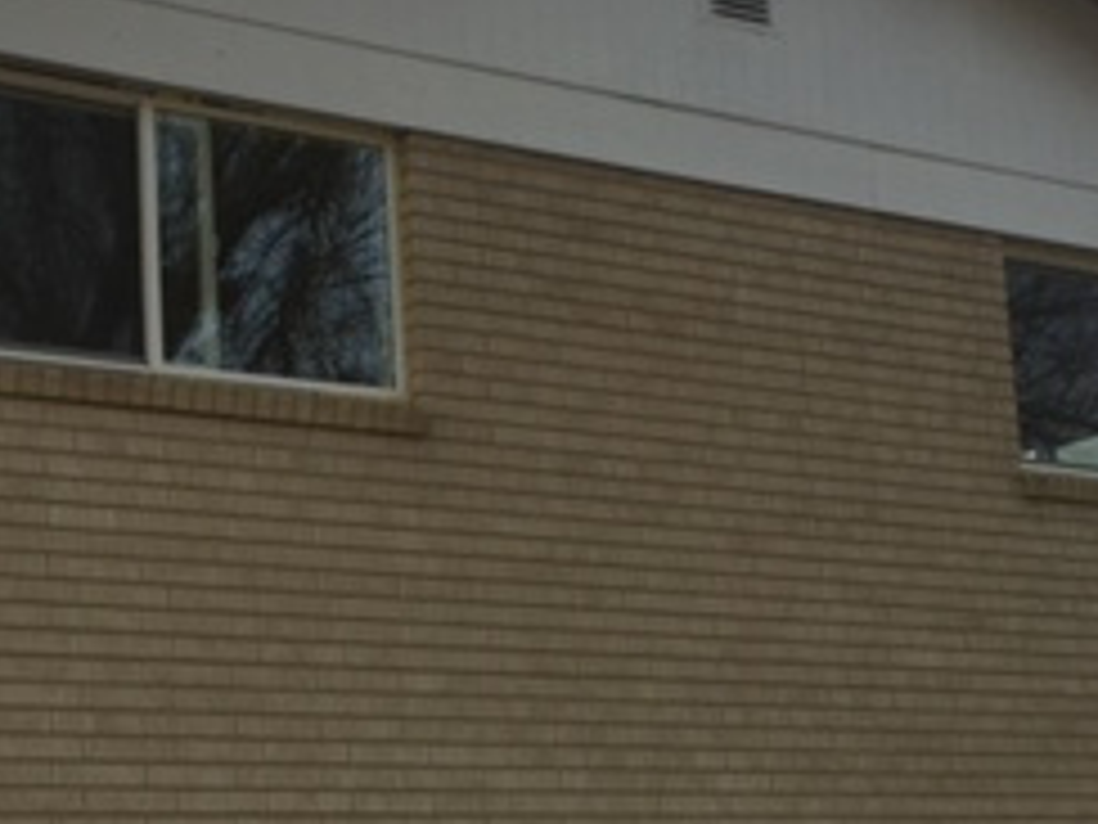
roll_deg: +0.2
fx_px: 2411
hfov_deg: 25.6
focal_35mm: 76
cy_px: 554
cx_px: 428
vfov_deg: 19.3
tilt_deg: +10.8
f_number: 2.2
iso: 32
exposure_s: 1/590
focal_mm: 4.15
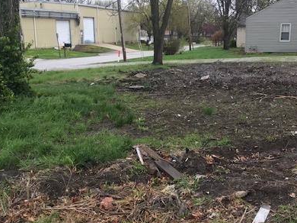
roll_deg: +0.5
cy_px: 132
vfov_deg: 31.4
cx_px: 173
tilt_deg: -13.4
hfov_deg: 41.1
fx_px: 394
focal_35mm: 46
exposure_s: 1/120
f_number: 1.8
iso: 40
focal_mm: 3.99
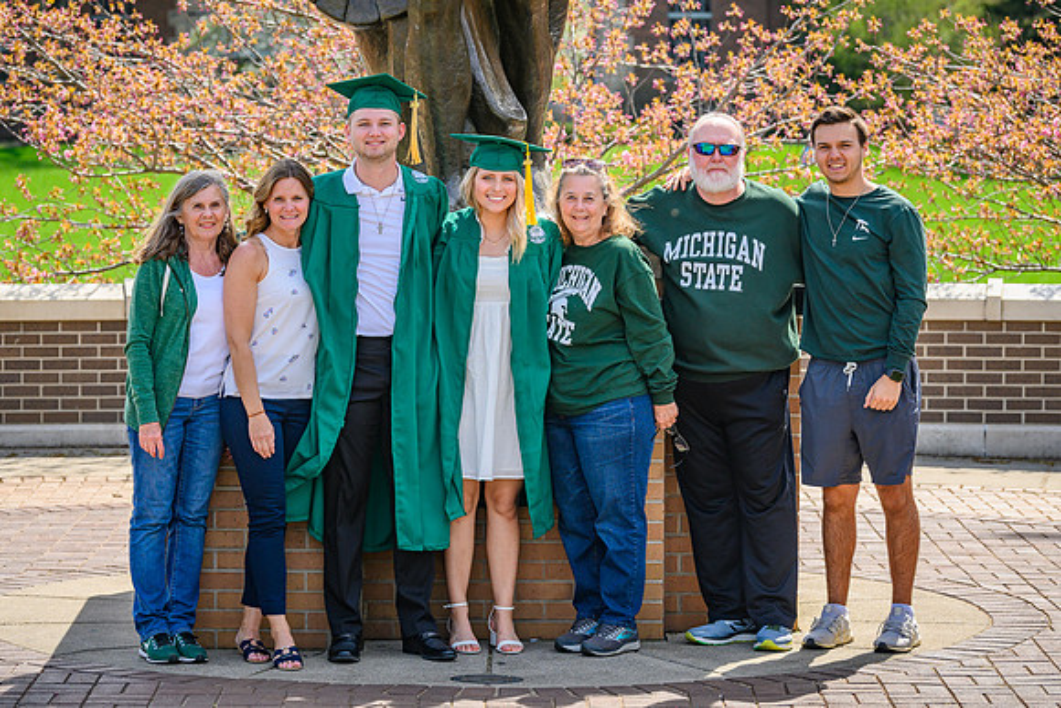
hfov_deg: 15.5
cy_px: 326
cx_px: 531
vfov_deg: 10.4
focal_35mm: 132
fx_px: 3887
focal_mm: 122
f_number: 5.6
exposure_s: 1/1000
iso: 400
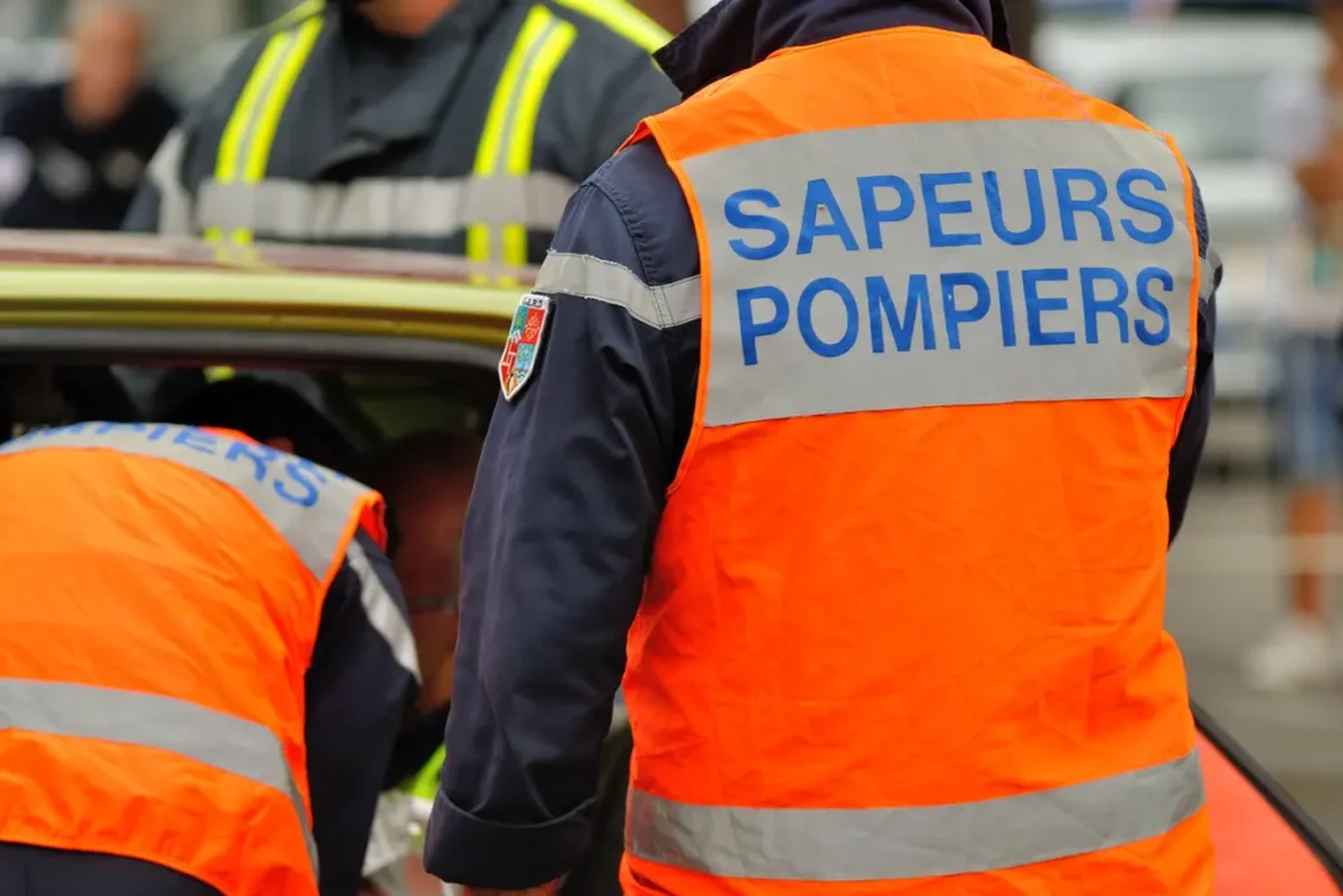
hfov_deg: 10.2
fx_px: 7555
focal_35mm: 202
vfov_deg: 6.8
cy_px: 448
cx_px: 672
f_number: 3.5
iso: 200
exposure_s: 1/200
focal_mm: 135
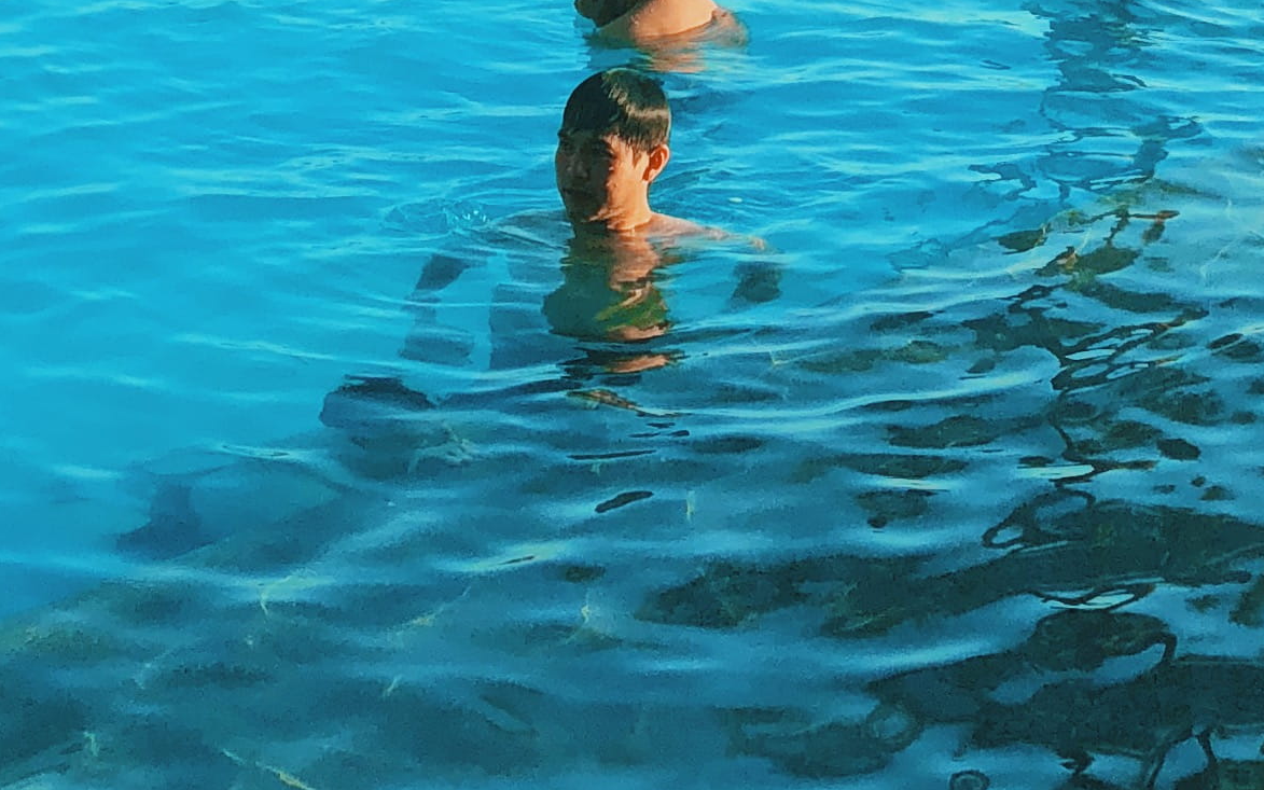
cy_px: -640
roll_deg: -0.3
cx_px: 643
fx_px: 3514
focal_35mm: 102
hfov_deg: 20.4
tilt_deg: -1.4
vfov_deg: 11.8
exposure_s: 1/1297
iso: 20
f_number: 1.8
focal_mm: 3.99
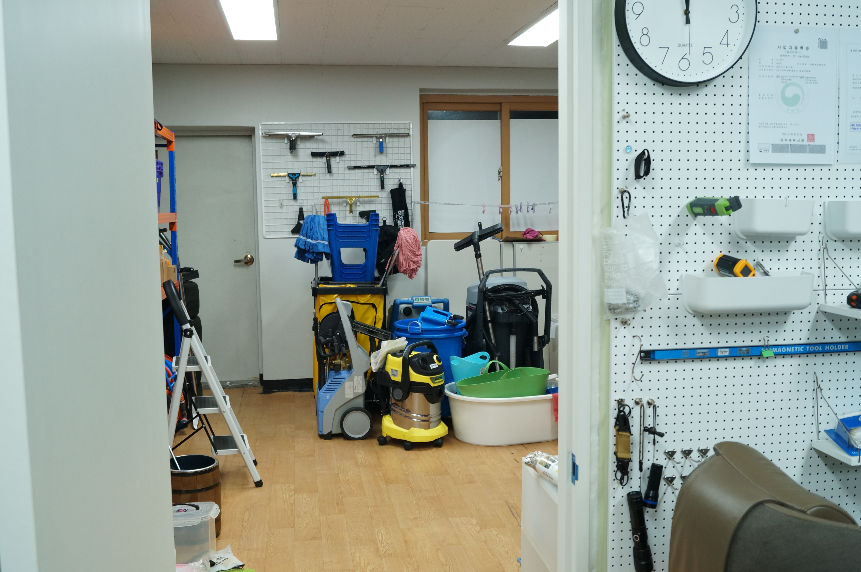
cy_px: 286
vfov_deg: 36.8
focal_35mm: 36
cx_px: 430
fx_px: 860
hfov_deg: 53.2
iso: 500
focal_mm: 24
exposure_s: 1/60
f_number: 4.5
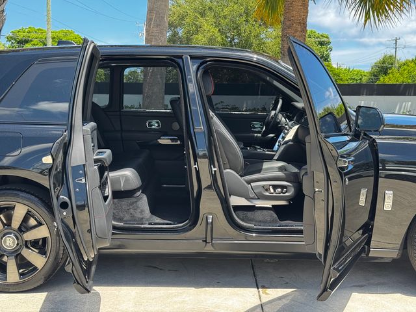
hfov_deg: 39.7
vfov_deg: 30.3
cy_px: 156
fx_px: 577
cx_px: 208
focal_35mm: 48
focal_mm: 6.76
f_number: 1.78
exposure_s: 1/412
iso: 64
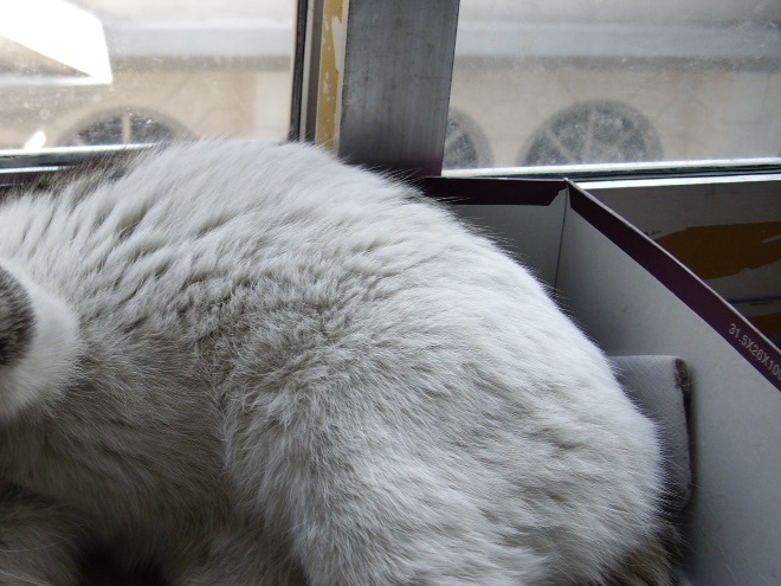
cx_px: 212
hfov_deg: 32.2
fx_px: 1331
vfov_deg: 24.8
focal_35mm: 59
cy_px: 320
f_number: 2.8
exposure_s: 1/160
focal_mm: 7.9
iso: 100
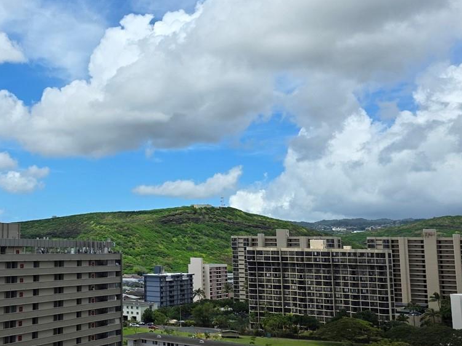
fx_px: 654
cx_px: 66
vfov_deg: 29.7
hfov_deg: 37.0
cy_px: 160
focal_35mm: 49
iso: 80
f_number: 1.7
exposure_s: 1/7944
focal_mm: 6.25
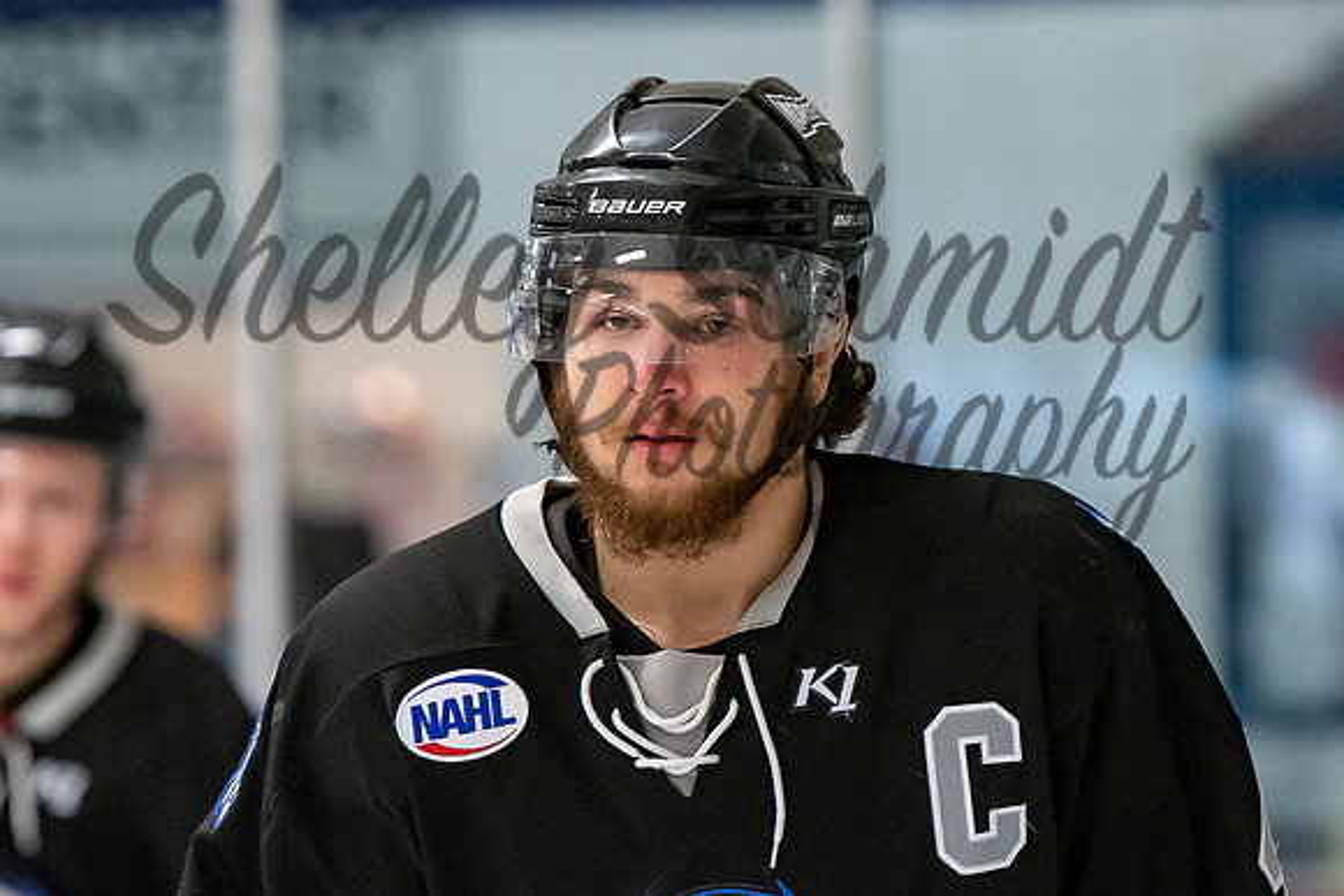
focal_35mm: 513
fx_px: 19166
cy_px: 436
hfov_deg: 4.0
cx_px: 758
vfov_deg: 2.7
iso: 2000
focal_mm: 200
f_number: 3.2
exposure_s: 1/800
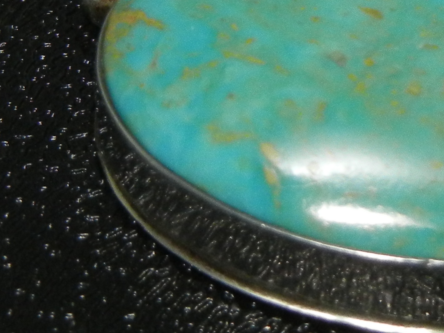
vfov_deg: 7.5
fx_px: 2527
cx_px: 447
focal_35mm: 197
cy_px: -34
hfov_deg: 10.0
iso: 461
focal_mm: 9.3
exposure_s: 1/30
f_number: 7.8
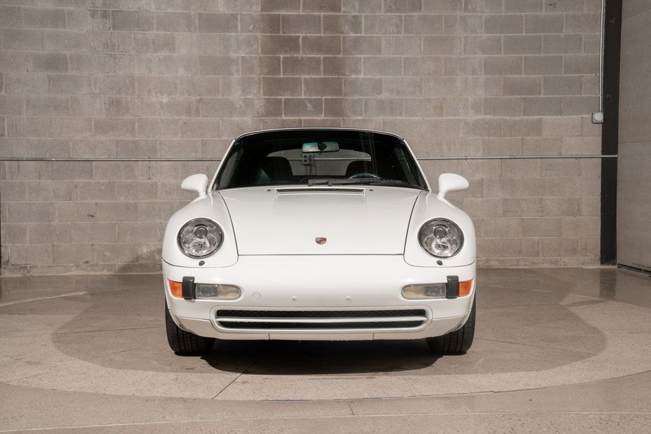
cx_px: 326
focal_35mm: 56
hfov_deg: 35.6
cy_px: 217
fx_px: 1013
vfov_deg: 24.2
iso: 200
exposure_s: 1/60
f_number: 6.3
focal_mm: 56
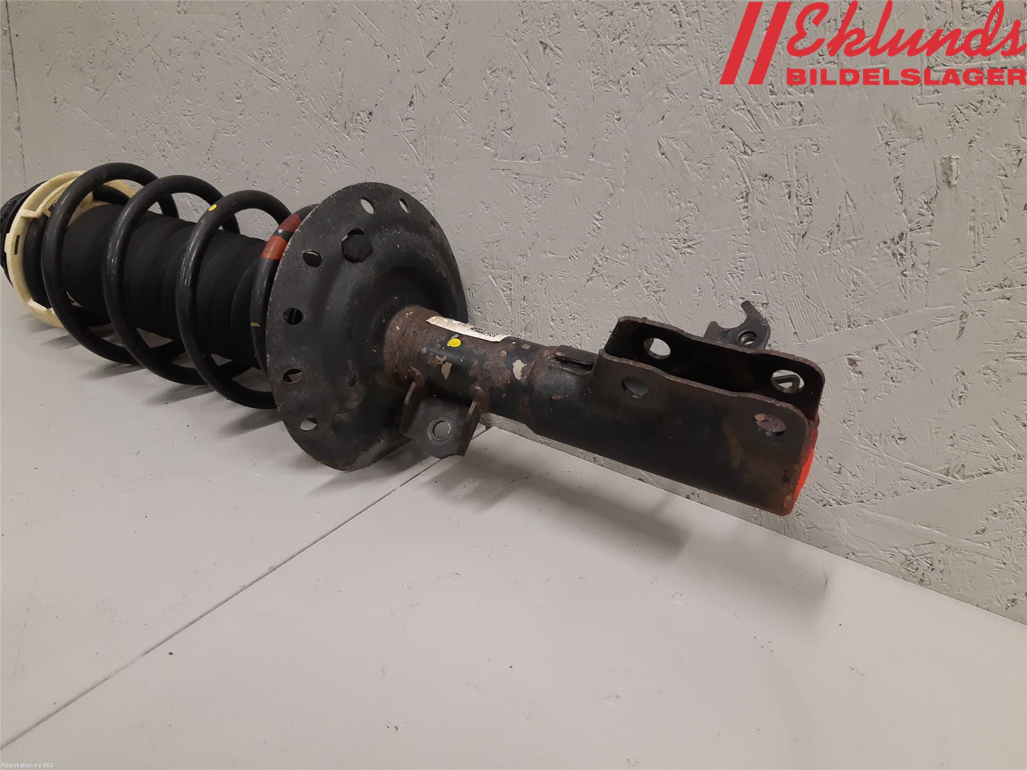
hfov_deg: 67.3
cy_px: 385
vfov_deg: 53.1
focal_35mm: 26
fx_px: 771
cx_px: 514
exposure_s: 1/50
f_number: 1.7
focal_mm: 3.93
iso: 125
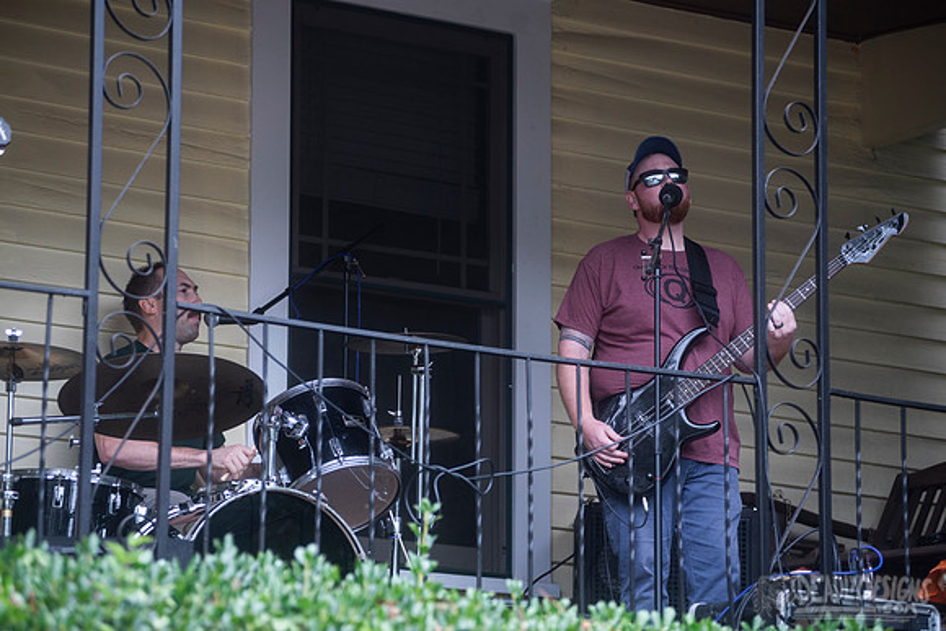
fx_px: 3811
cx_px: 473
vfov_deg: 9.5
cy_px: 316
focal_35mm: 145
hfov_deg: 14.2
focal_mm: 145
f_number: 4
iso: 400
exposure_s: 1/320
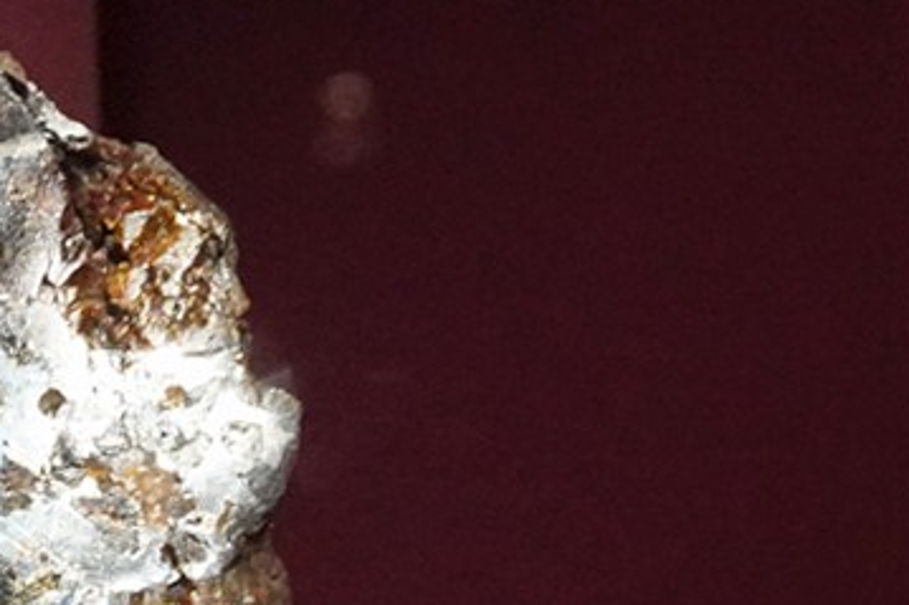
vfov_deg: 6.0
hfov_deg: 8.7
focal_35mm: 223
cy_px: 1063
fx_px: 5628
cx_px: -922
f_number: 9
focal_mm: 40
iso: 10000
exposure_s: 1/80
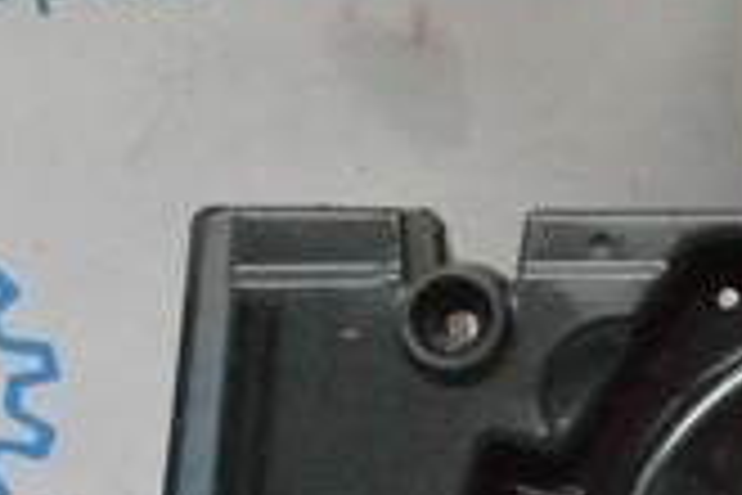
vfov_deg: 10.7
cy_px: 405
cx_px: 1021
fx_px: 2638
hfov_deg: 15.1
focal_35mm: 128
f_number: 11
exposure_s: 1/160
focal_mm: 22
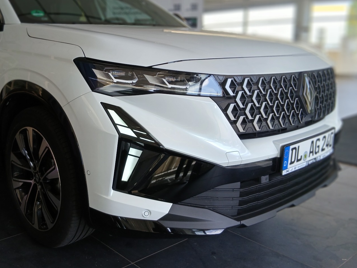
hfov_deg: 49.4
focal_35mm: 37
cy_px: 119
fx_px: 382
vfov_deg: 38.6
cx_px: 126
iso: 40
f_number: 1.8
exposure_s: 1/100
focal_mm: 3.98
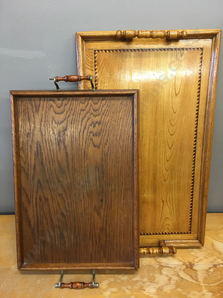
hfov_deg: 48.2
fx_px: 249
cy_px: 149
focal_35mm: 29
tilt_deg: -27.7
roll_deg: -0.4
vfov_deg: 61.7
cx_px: 112
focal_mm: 4.15
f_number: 2.2
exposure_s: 1/17
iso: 64
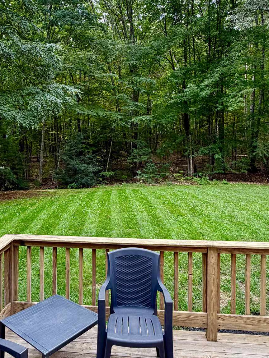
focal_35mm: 28
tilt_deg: -0.1
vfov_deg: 63.3
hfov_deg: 49.4
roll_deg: -0.6
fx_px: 290
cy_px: 159
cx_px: 107
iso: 50
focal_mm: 2.22
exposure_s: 1/160
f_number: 2.2
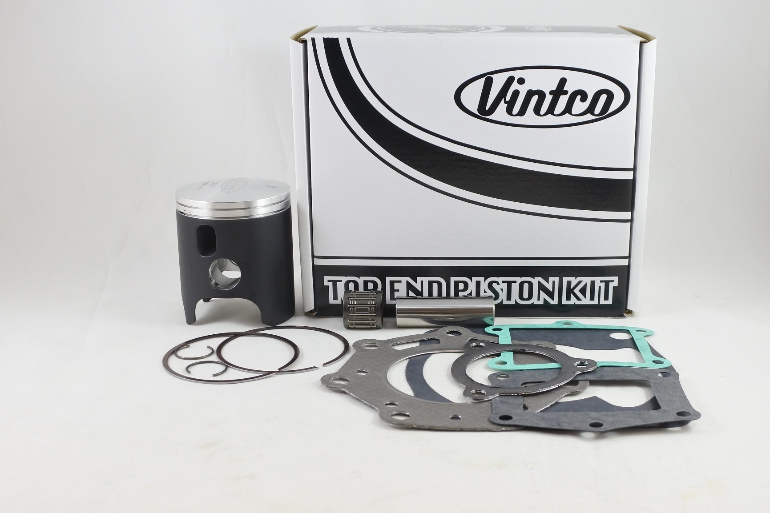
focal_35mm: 34
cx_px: 385
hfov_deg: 55.8
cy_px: 256
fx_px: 727
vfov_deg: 38.9
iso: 450
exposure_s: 1/125
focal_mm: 12.6
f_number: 3.8
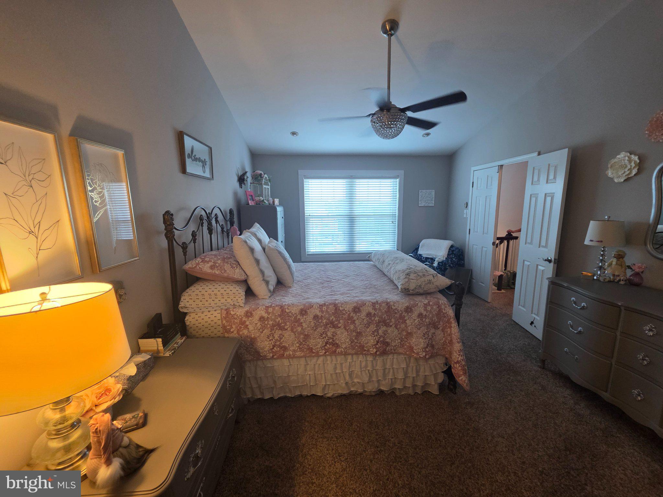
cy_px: 248
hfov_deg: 106.2
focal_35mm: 13
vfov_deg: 89.9
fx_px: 249
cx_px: 332
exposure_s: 1/60
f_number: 1.9
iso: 250
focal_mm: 2.2
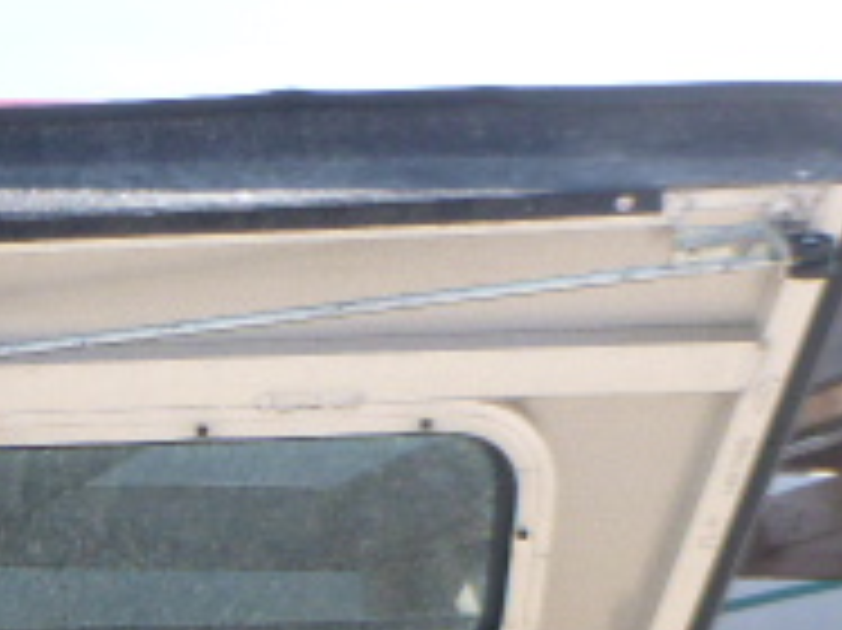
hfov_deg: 16.0
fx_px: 2747
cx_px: -414
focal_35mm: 113
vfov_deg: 12.9
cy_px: 693
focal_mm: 5.9
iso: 100
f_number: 4.3
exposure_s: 1/200
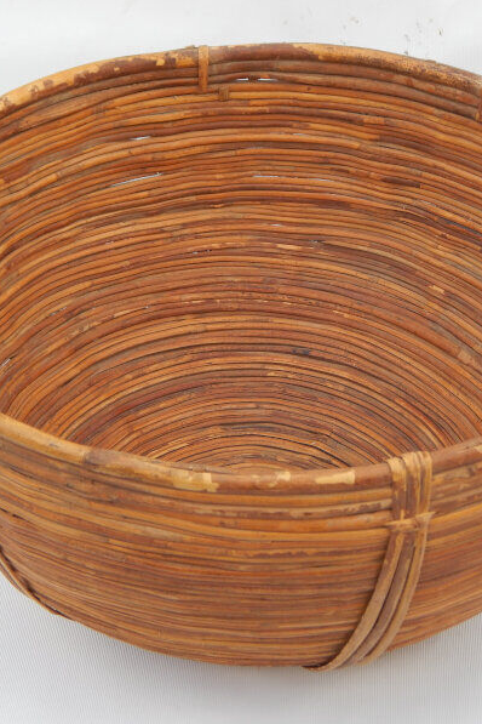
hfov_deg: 12.9
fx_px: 2129
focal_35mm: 106
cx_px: 280
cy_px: 361
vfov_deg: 19.3
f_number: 4.2
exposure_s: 1/200
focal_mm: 13.5
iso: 125
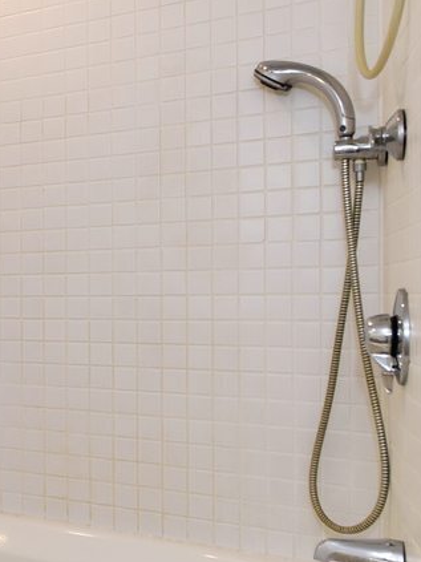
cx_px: -632
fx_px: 827
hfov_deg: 14.5
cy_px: 280
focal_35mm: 51
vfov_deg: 37.5
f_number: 5.6
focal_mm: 14
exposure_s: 1/125
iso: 400
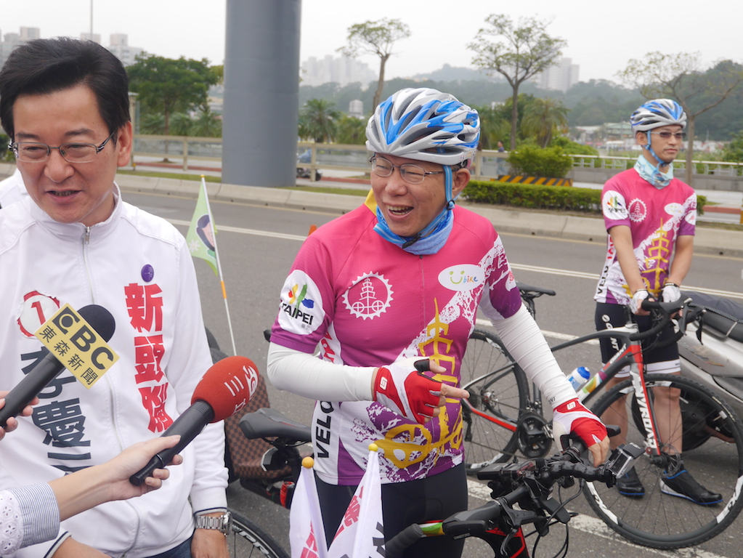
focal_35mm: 46
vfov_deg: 31.5
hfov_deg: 41.2
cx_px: 372
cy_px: 279
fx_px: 988
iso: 160
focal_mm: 23
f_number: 4.7
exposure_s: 1/200
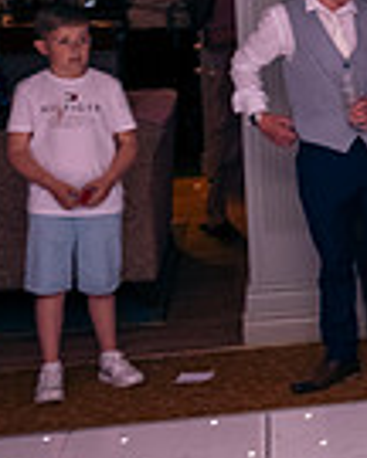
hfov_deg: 11.2
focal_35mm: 113
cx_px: 907
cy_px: 165
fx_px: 1534
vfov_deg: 17.0
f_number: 3.5
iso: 1000
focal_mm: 28
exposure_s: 1/160
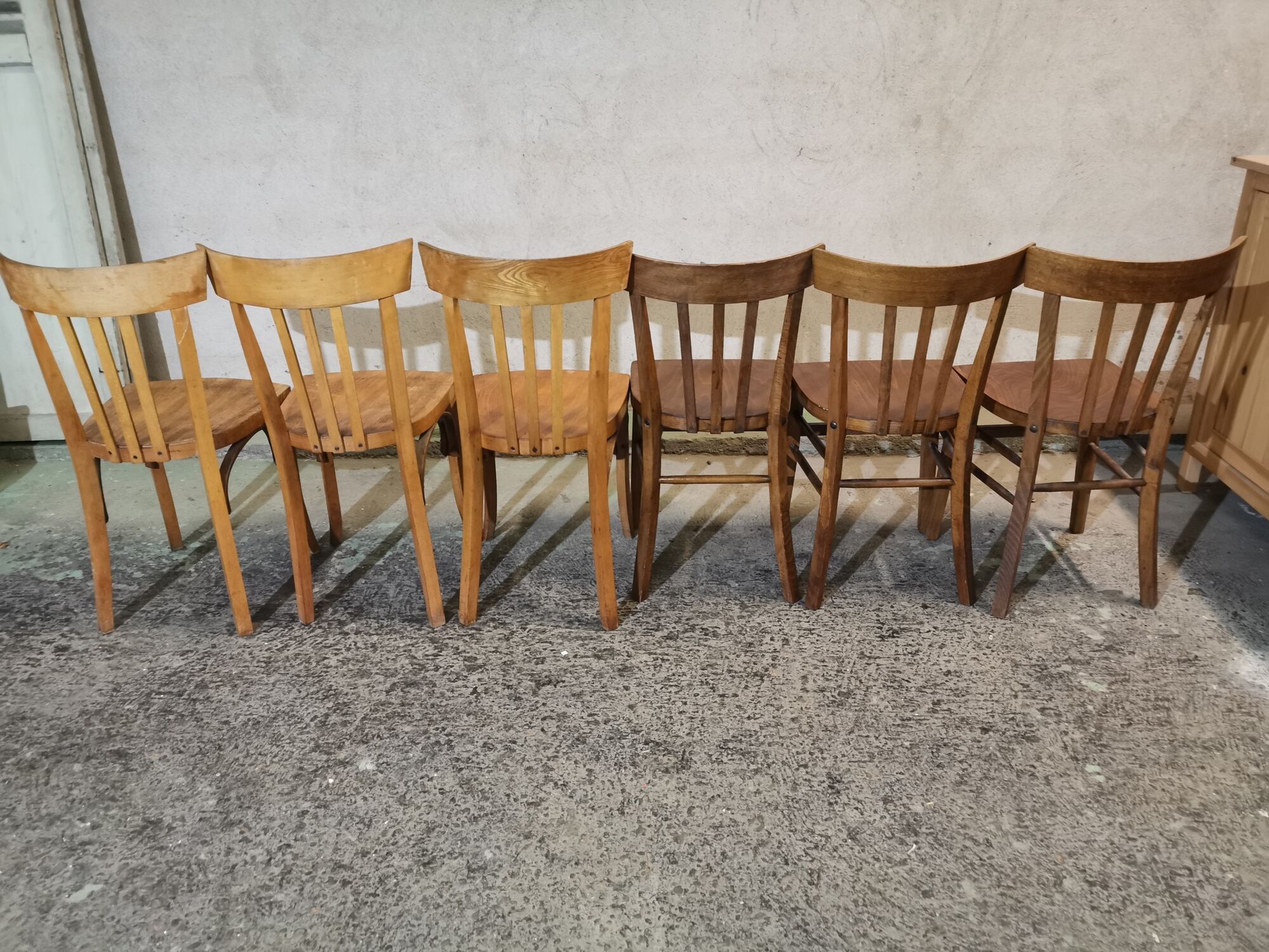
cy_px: 476
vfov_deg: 51.4
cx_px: 634
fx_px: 990
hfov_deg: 65.3
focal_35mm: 27
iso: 400
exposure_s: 1/33.3
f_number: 1.8
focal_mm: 5.58
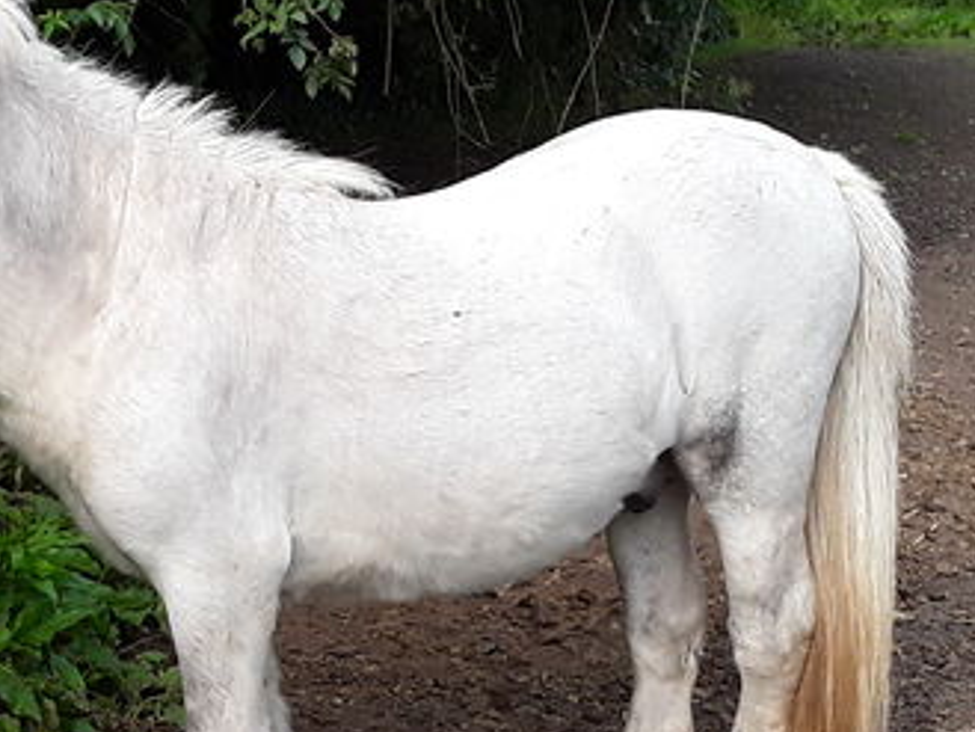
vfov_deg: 17.8
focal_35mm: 82
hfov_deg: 23.5
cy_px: 605
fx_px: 2310
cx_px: 199
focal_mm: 2.91
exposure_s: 1/612
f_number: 1.9
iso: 40
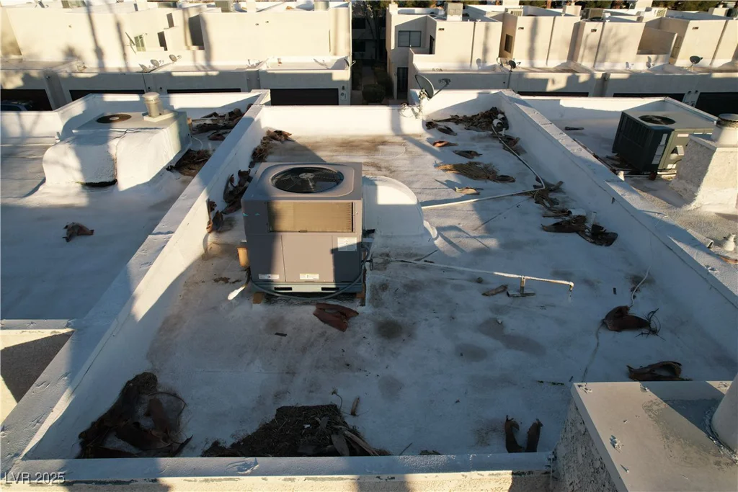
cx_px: 369
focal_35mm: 22
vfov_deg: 57.2
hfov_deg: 78.6
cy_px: 246
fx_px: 451
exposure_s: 1/2000
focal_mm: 8.38
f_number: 2.8
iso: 200
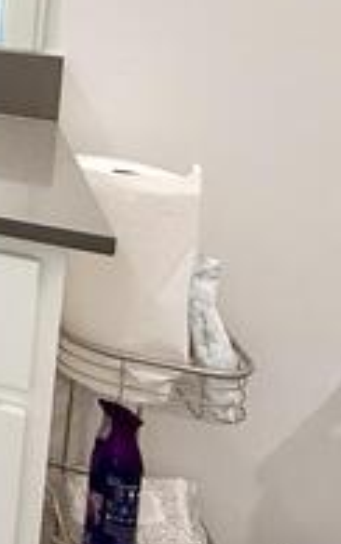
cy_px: -47
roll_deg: -3.0
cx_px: -486
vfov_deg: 30.2
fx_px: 906
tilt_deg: -3.0
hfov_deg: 14.2
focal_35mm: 61
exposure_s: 1/120
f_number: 2.2
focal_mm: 2.22
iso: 200
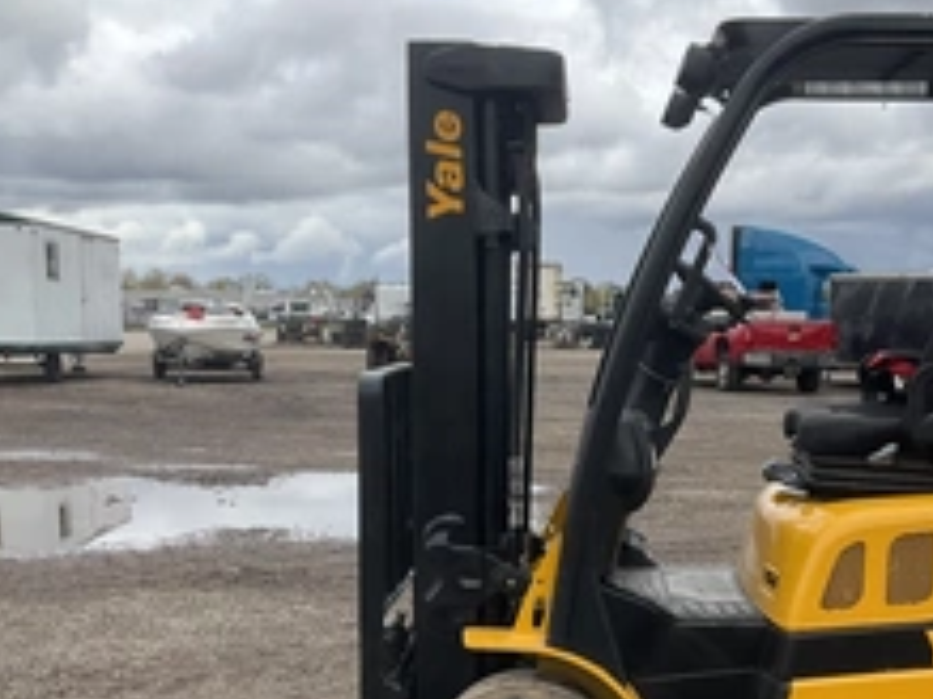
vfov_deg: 27.0
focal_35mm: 53
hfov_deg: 36.0
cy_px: 554
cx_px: 567
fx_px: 1428
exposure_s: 1/657
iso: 25
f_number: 1.8
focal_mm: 3
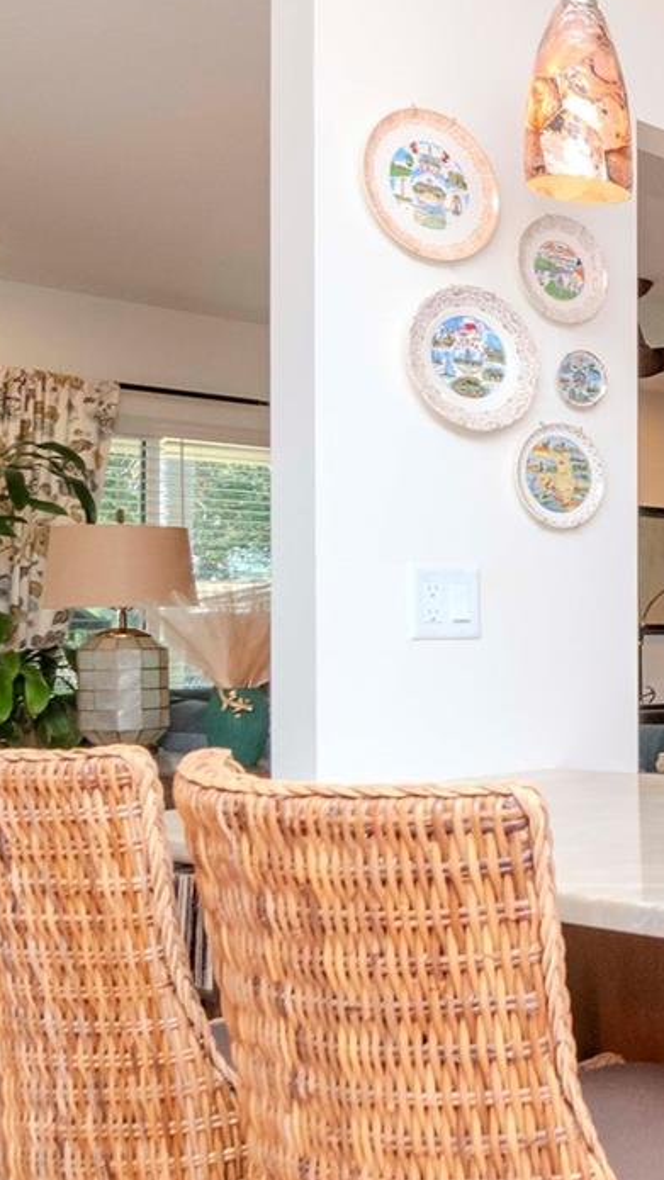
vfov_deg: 48.7
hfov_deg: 21.3
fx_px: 1302
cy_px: 618
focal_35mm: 42
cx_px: 1126
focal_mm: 11.5
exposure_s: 1/125
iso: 1000
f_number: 8
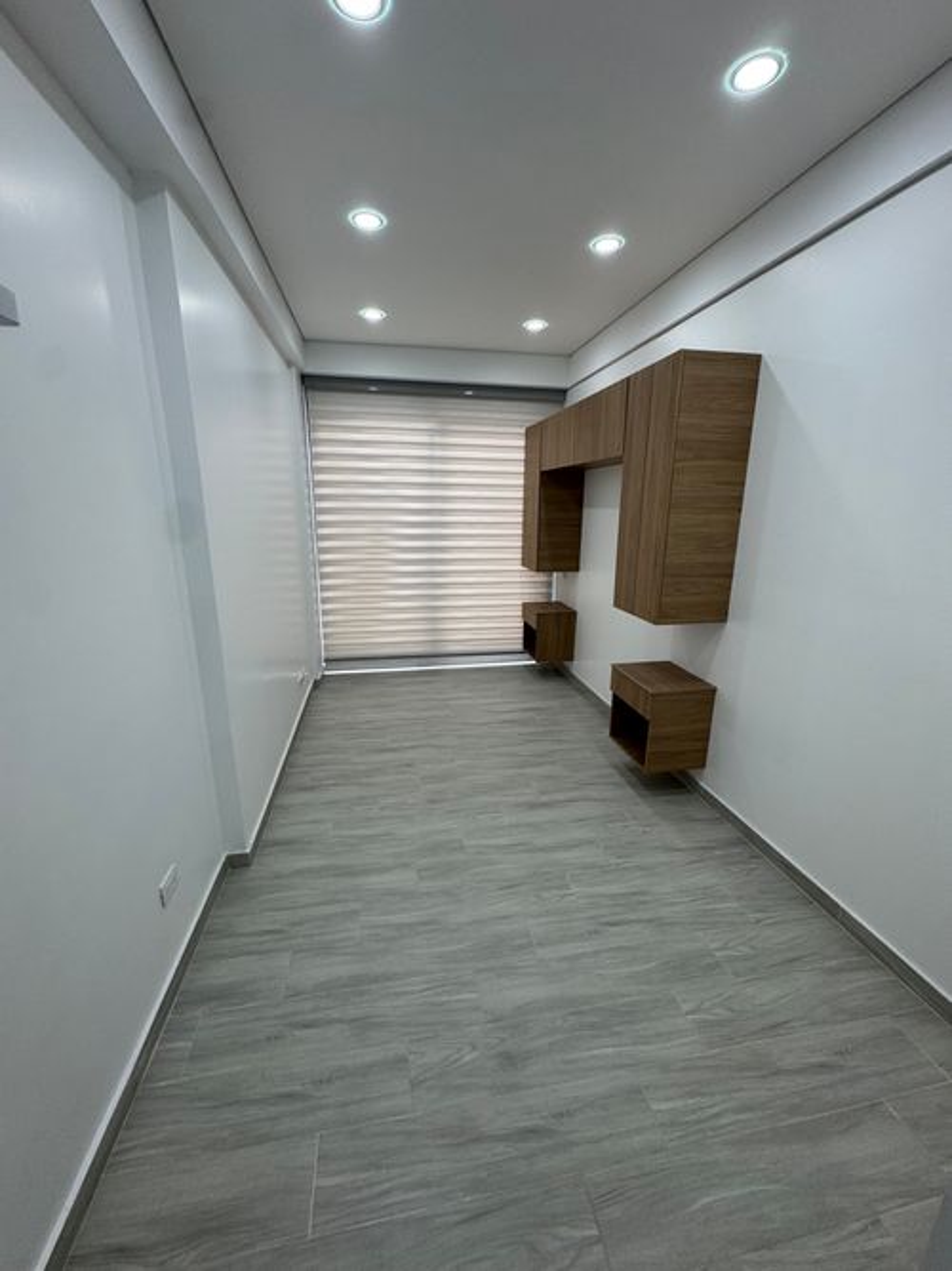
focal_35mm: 14
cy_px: 636
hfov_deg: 85.7
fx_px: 514
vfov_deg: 102.1
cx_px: 476
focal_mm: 2.22
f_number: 2.2
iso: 100
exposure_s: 1/120
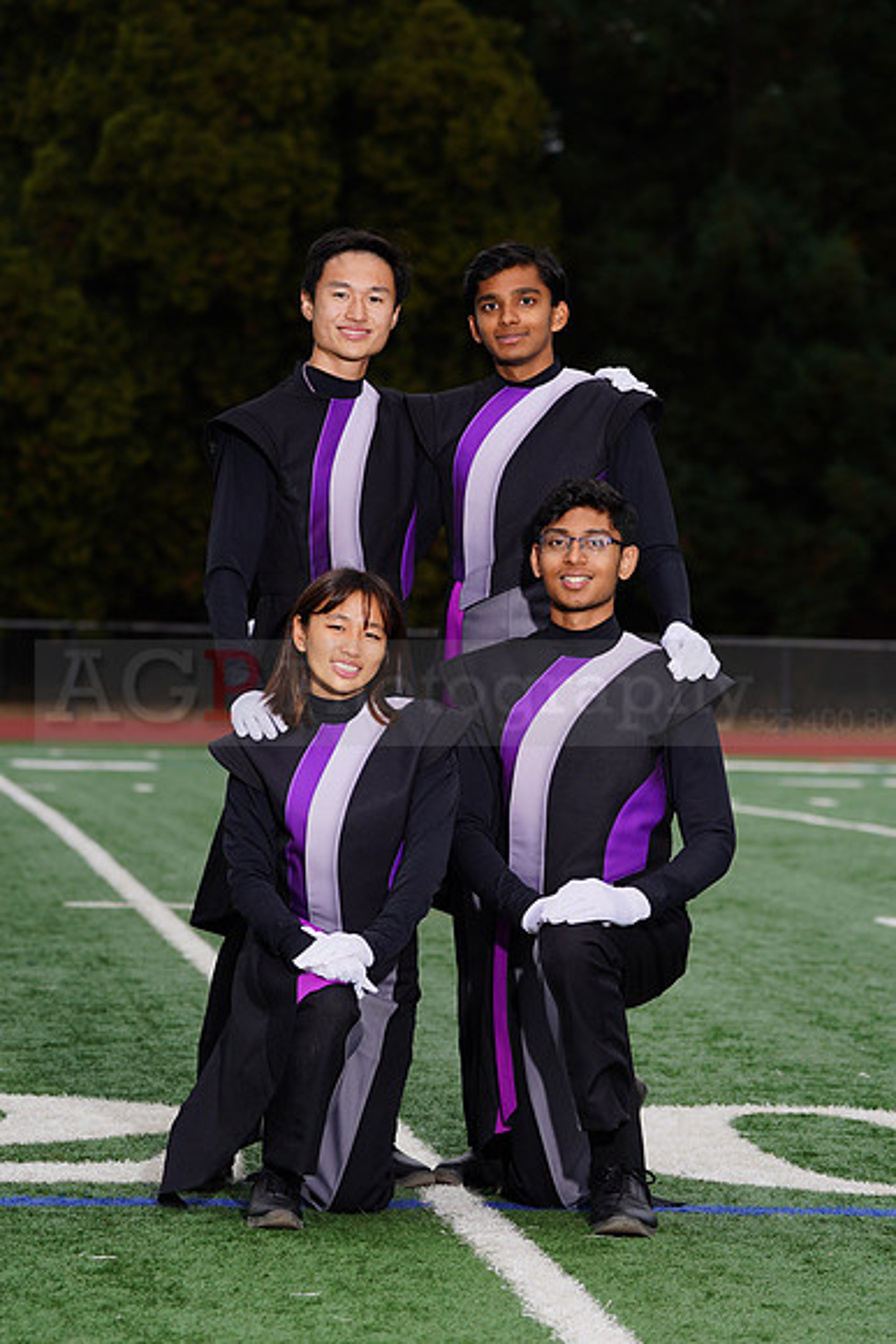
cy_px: 672
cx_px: 448
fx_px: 5447
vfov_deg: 14.1
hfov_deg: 9.4
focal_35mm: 146
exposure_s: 1/200
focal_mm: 146
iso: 200
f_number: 6.3
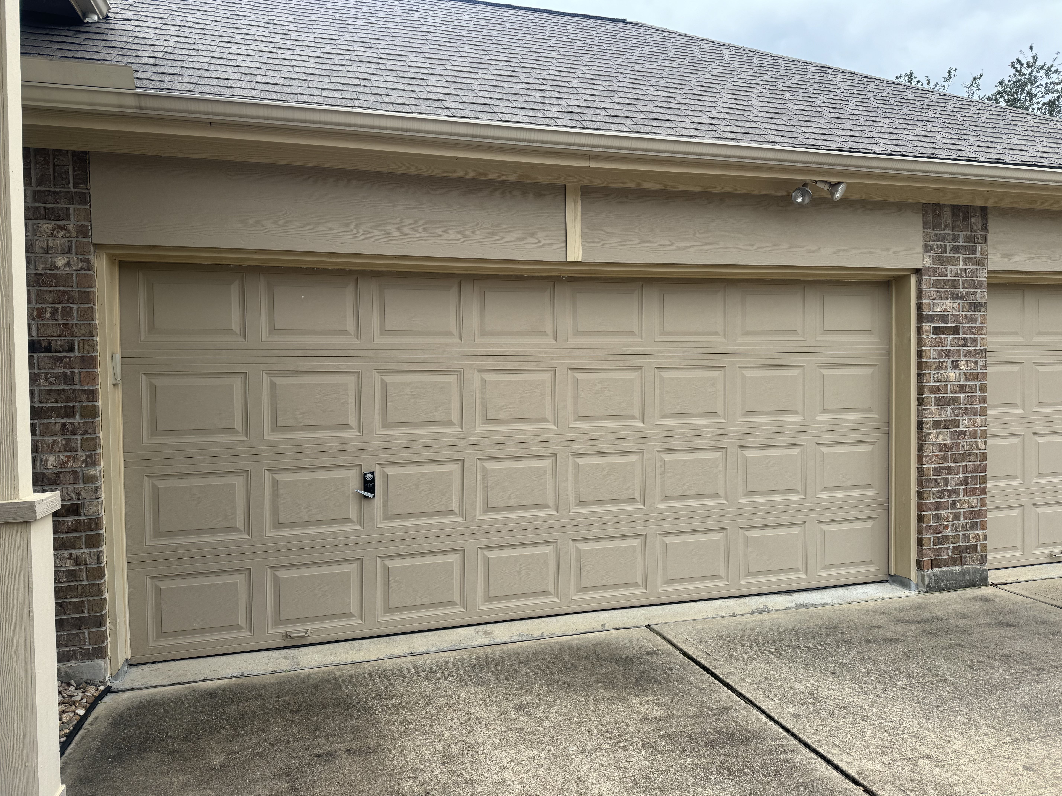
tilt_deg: +0.0
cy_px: 398
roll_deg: +1.3
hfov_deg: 71.6
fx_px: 736
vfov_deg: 56.8
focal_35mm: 24
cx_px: 531
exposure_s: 1/1456
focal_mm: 6.86
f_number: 1.78
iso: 80
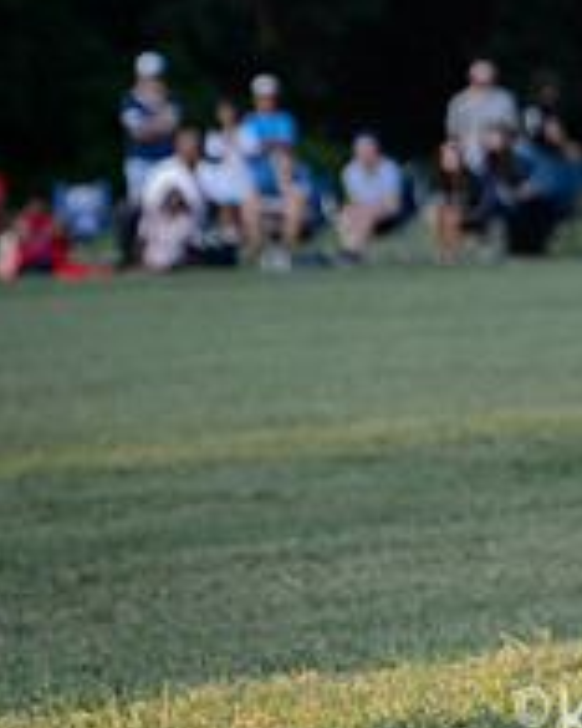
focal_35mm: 336
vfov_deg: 5.7
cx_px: 892
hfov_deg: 4.6
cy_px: 56
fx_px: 7234
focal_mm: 100
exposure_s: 1/1250
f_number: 3.5
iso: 1600
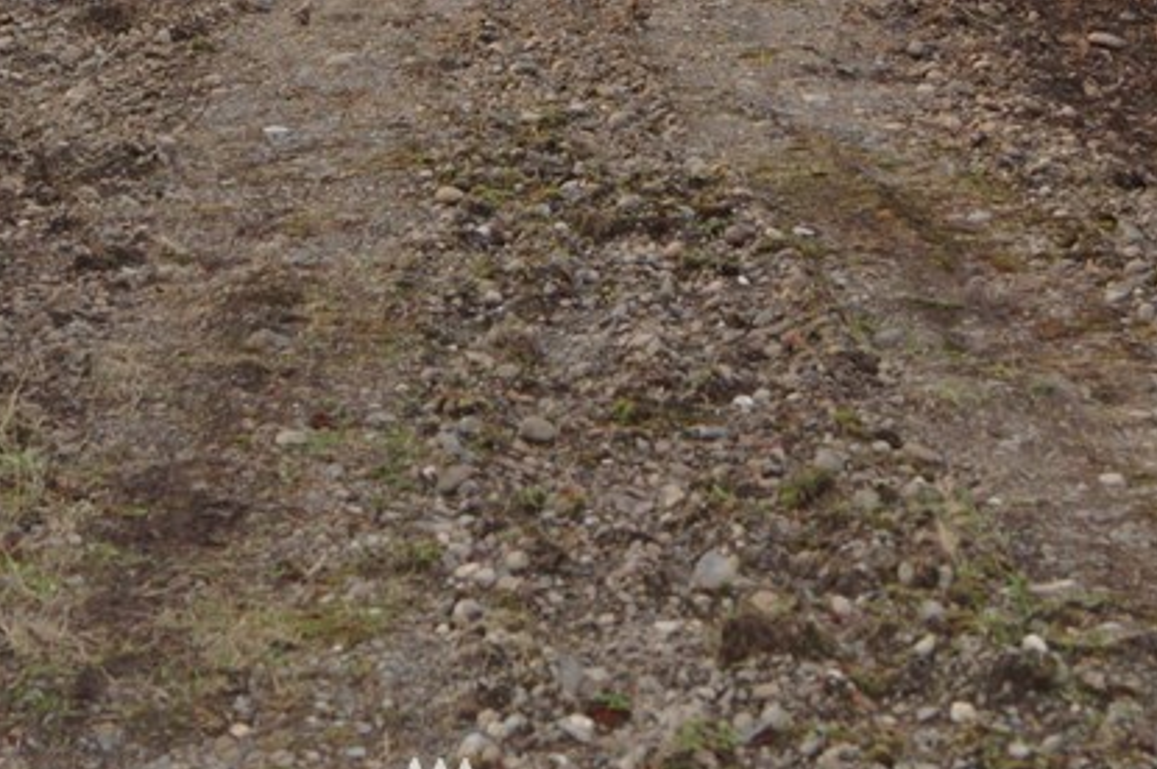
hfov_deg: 17.4
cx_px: 548
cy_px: -110
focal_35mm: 118
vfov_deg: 11.4
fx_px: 3789
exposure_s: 1/160
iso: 640
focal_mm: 30
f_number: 4.5
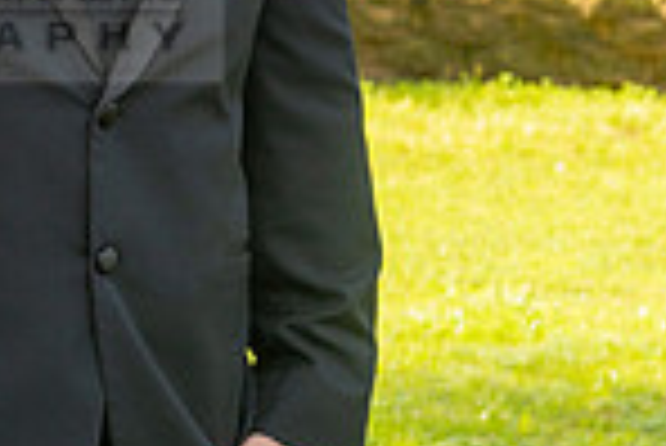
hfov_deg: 9.2
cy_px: -25
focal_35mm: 220
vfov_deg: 6.2
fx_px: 4074
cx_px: -158
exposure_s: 1/160
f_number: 6.3
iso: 320
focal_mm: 56
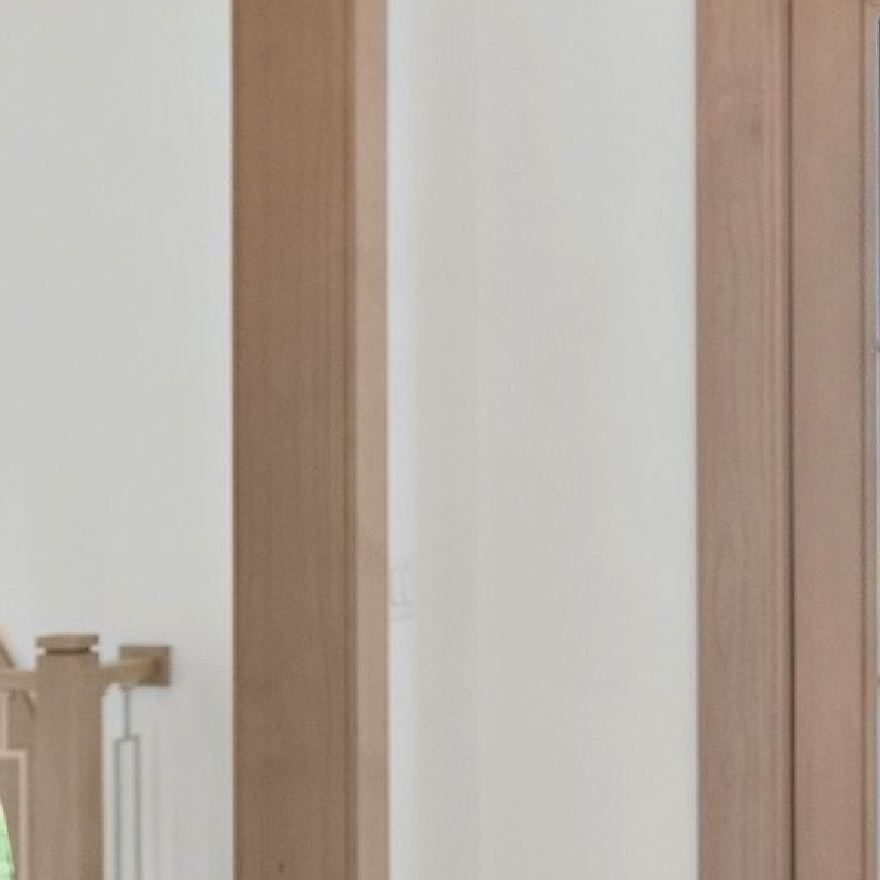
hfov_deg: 20.7
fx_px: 2100
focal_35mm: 73
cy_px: 457
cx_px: 1255
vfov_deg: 23.7
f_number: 7.1
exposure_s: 1/15
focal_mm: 12
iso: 125
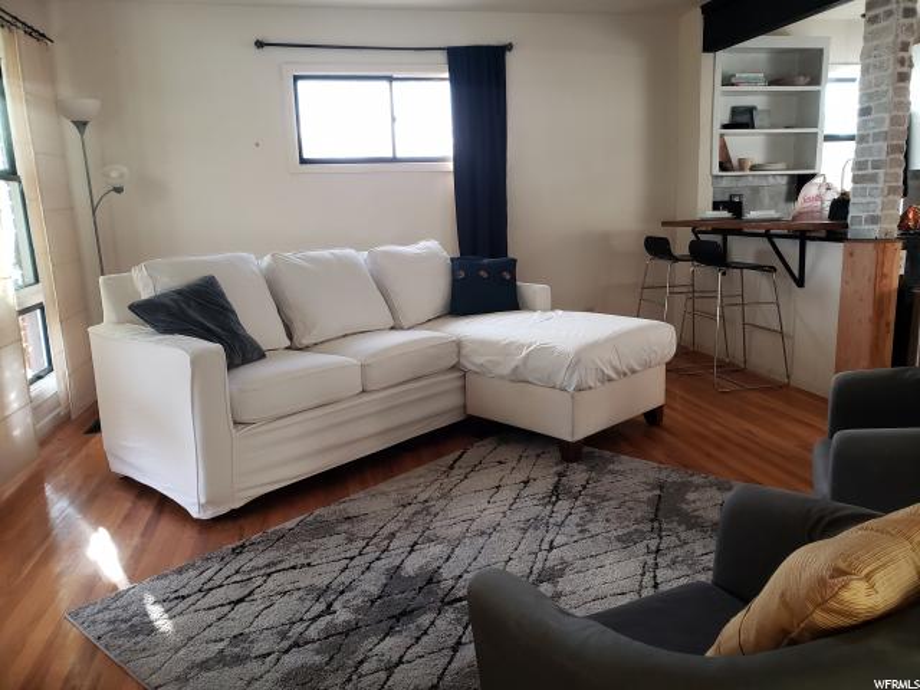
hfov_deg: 67.3
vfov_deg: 53.1
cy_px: 345
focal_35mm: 26
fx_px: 691
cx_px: 460
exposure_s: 1/60
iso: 250
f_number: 2.4
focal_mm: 4.3
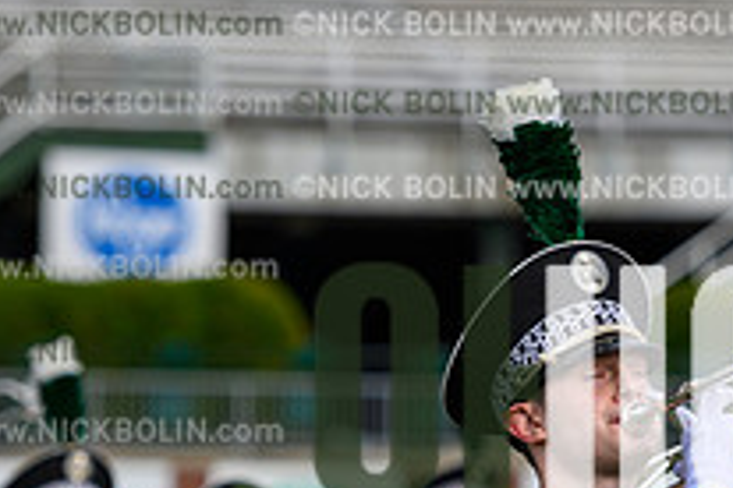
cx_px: 563
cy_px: 433
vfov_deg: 3.4
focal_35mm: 407
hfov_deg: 5.1
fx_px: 8286
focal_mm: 145
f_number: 4
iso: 100
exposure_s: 1/1600
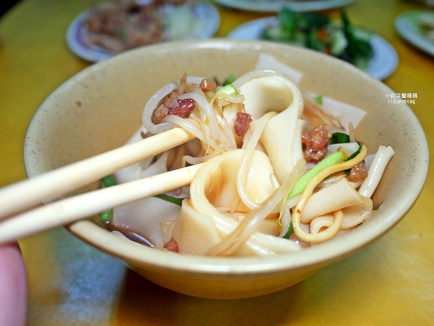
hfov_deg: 63.4
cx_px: 217
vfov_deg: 49.8
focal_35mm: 28
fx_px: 351
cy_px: 163
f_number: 2.5
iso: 200
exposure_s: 1/100
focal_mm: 14
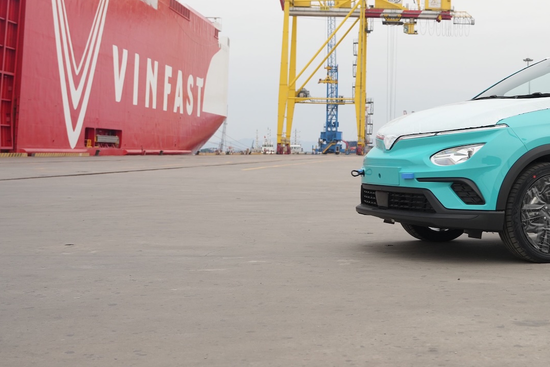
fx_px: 932
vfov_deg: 21.9
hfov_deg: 31.8
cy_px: 64
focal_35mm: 61
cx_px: 463
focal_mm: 34
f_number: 4.5
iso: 400
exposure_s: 1/800
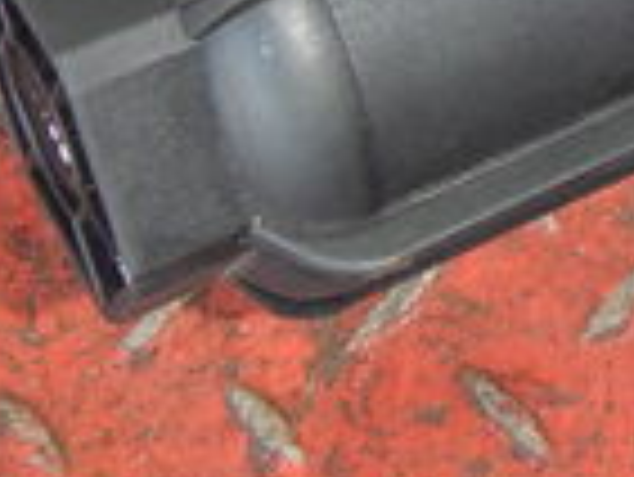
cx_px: 872
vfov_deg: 11.3
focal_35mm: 127
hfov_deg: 14.7
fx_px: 2328
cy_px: -176
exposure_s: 1/30
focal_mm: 5
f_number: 3.9
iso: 200
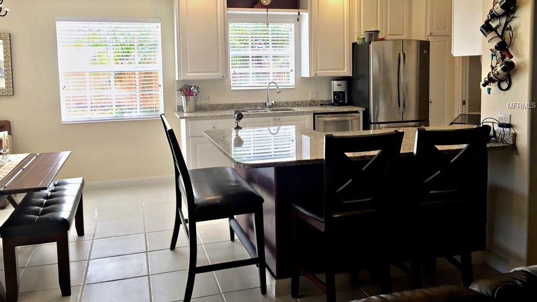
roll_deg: +0.4
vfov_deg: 36.4
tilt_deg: -3.3
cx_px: 267
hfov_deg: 61.0
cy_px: 106
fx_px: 456
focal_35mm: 32
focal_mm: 4.15
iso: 50
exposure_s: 1/120
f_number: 2.2
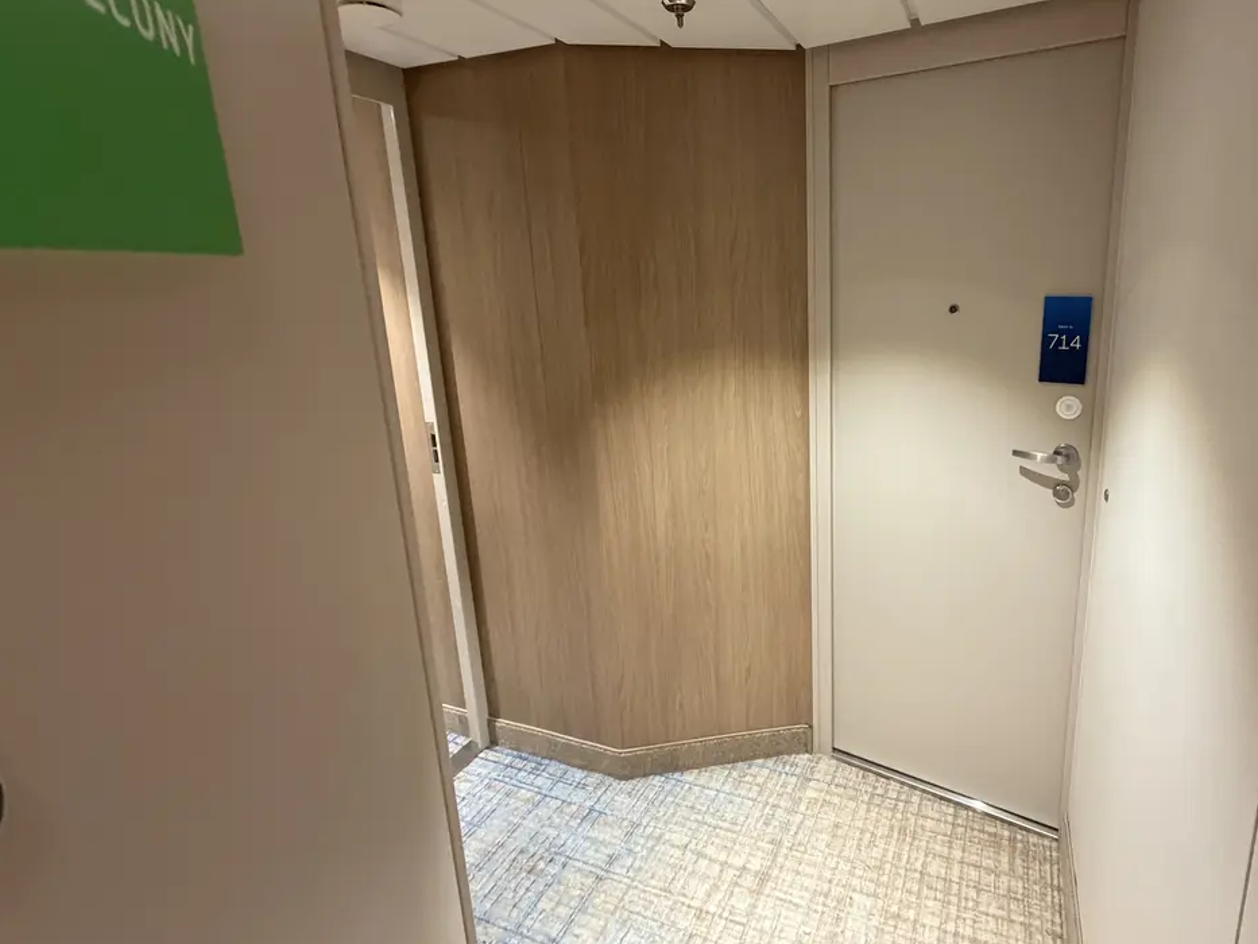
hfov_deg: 86.1
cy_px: 414
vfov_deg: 71.3
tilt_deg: -11.2
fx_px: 654
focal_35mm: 18
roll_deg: +1.0
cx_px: 782
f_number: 2.2
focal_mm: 2.22
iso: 640
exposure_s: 1/60
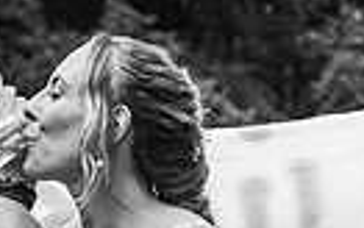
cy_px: 328
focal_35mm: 122
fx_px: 1211
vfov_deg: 10.4
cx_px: 38
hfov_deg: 16.9
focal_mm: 35
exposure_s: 1/1000
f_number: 2.8
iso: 100
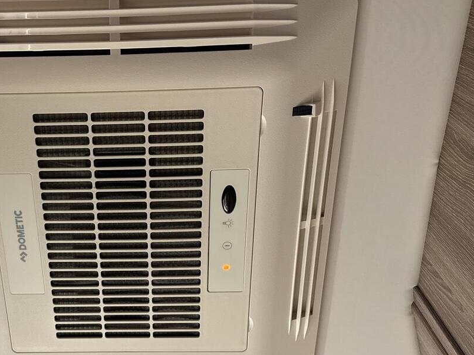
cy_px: 176
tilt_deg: +62.1
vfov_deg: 33.6
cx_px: 121
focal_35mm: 43
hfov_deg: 42.6
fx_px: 589
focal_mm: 6.76
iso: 250
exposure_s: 1/49
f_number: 1.78
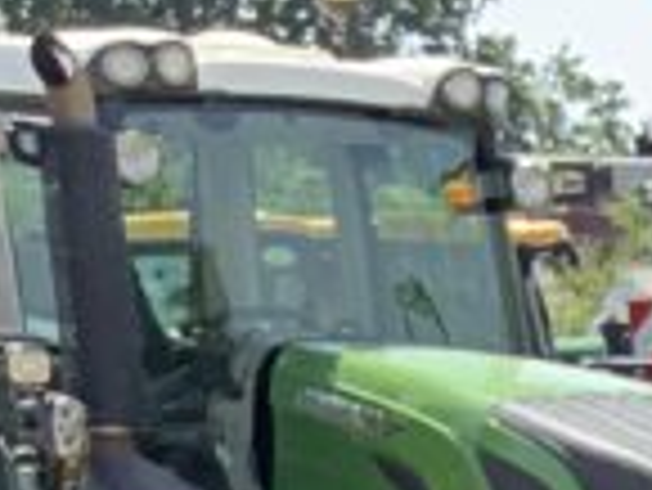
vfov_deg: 6.6
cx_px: 2212
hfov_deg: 7.8
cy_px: 1483
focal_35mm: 205
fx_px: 3864
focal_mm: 3
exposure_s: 1/540
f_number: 1.8
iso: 16
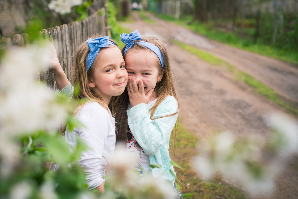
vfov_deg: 27.0
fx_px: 414
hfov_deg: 39.6
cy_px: 100
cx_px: 149
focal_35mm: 50
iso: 100
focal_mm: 50
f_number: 3.2
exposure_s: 1/500
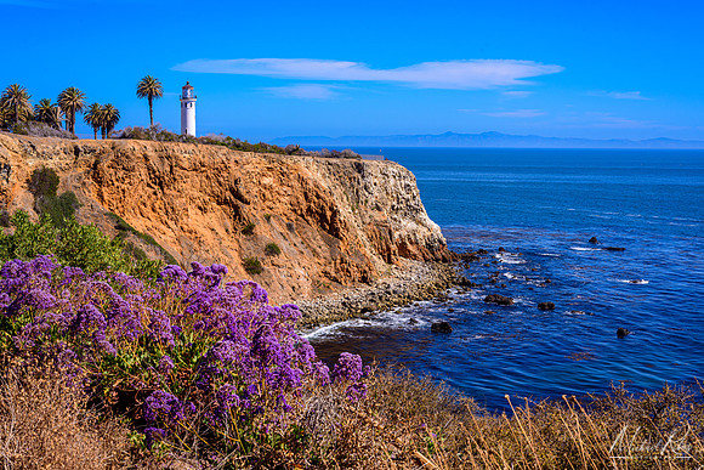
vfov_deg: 27.0
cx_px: 352
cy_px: 235
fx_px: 978
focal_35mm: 50
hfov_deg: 39.6
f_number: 13
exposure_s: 1/125
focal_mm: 50
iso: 100
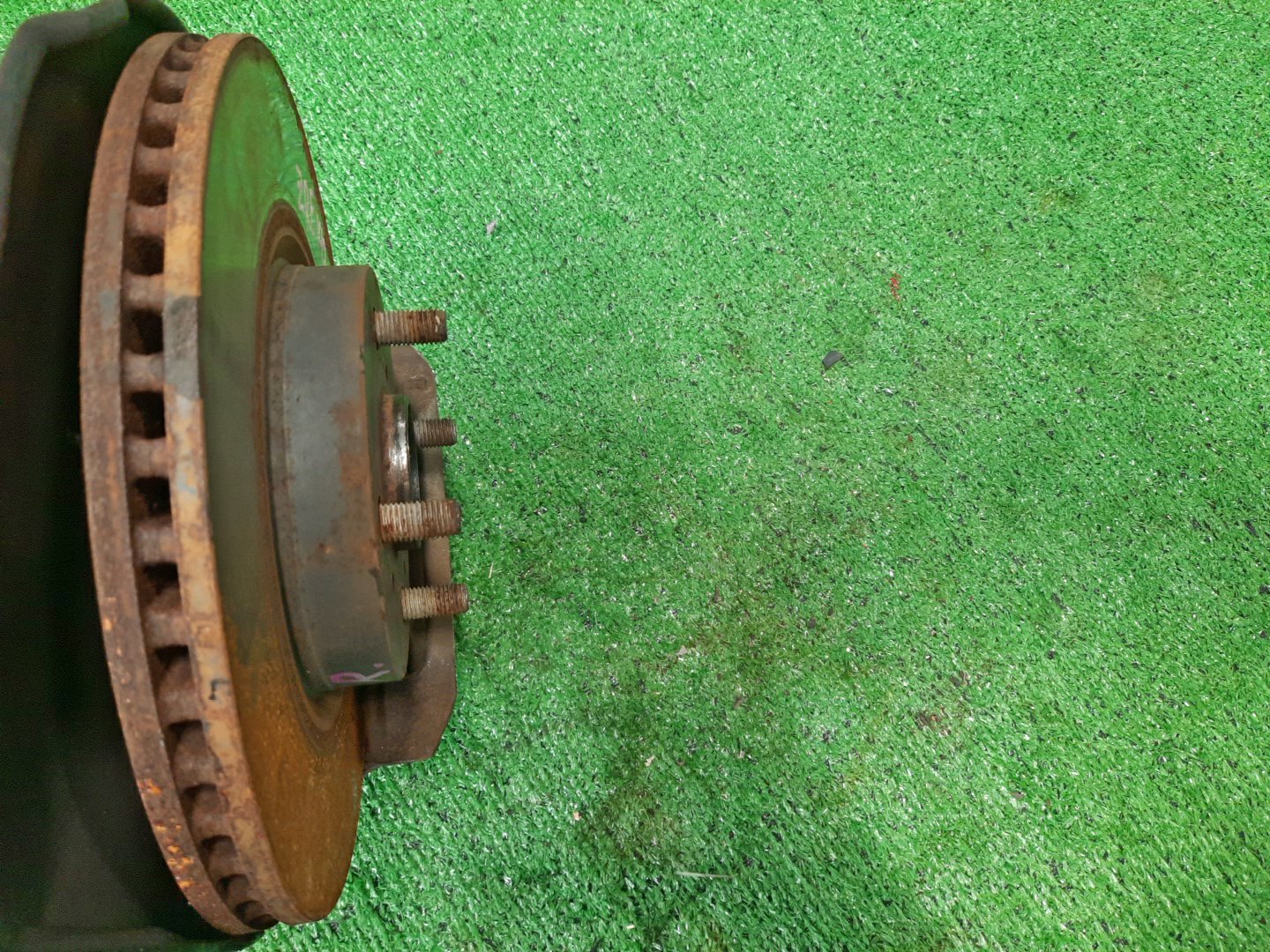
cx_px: 635
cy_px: 476
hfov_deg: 69.4
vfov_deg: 54.9
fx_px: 917
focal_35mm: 25
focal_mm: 4.6
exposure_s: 1/33
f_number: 2
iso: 304
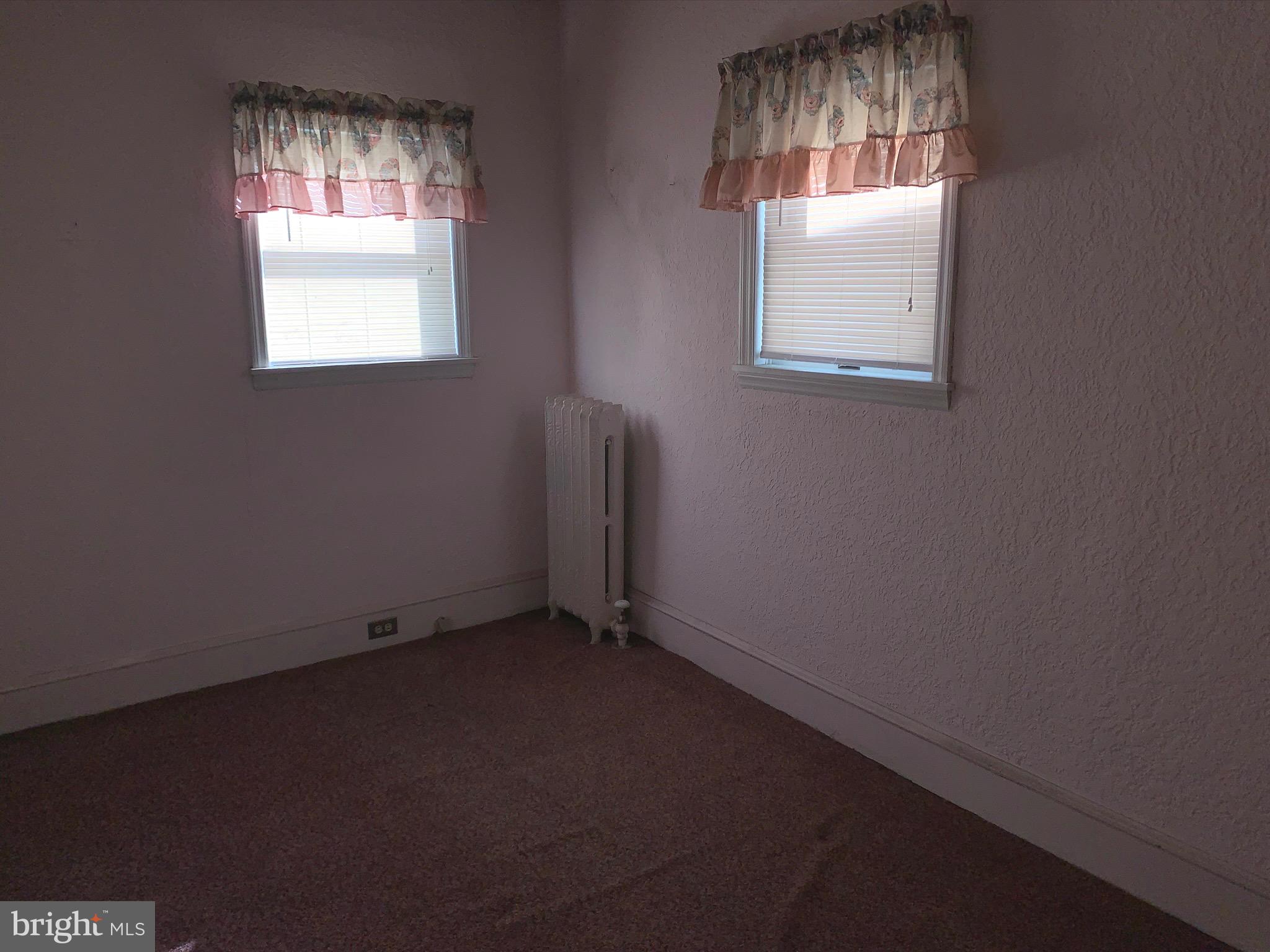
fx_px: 954
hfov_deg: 67.3
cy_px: 476
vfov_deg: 53.1
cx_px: 635
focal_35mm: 26
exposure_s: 1/297
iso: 25
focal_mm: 4.25
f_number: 1.8
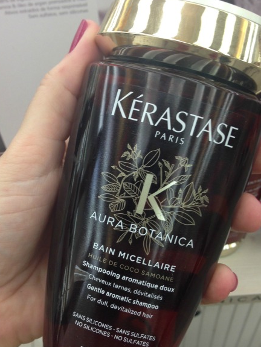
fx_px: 432
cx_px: 104
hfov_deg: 33.5
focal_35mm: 43
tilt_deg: -47.3
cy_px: 191
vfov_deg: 43.8
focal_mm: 4.12
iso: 64
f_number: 2.4
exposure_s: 1/20
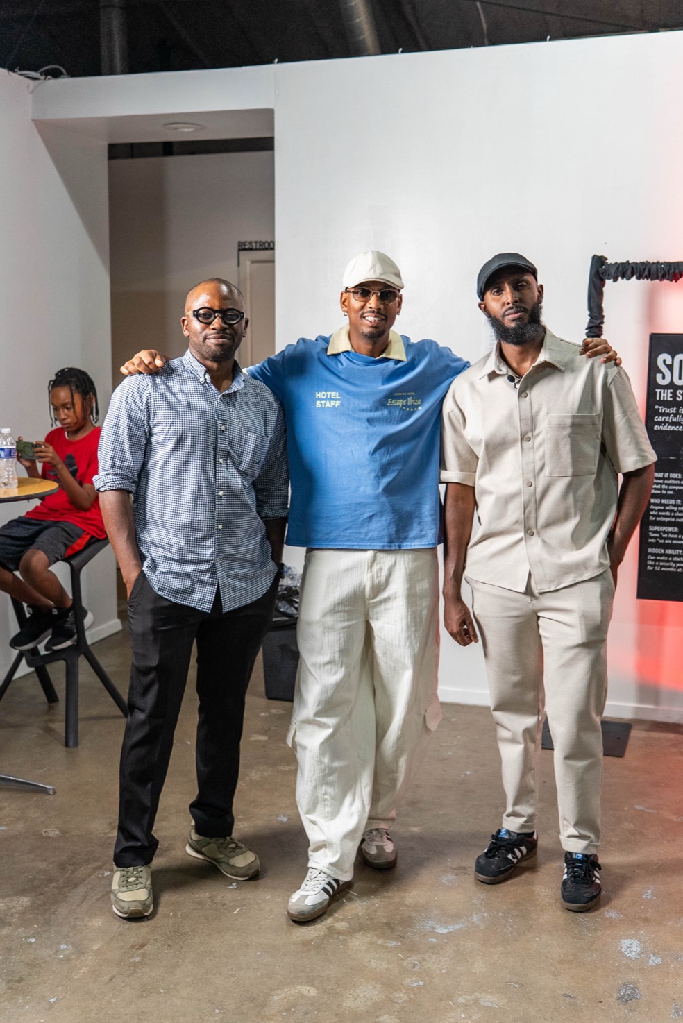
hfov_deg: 35.1
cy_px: 482
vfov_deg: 50.7
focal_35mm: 38
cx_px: 366
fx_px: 1080
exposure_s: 1/125
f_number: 2.8
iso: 3200
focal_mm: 35
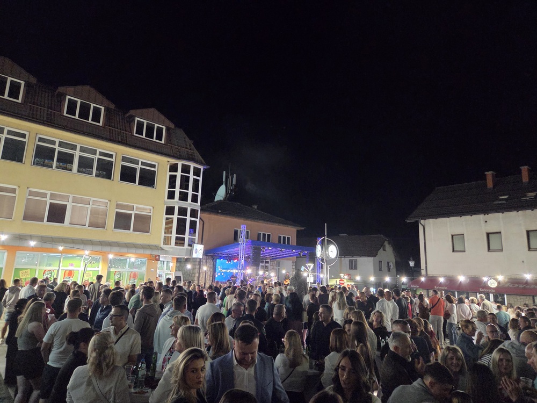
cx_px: 268
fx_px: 357
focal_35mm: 23
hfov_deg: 73.9
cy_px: 202
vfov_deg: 58.9
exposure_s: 1/50
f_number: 1.8
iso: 2000
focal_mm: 5.4
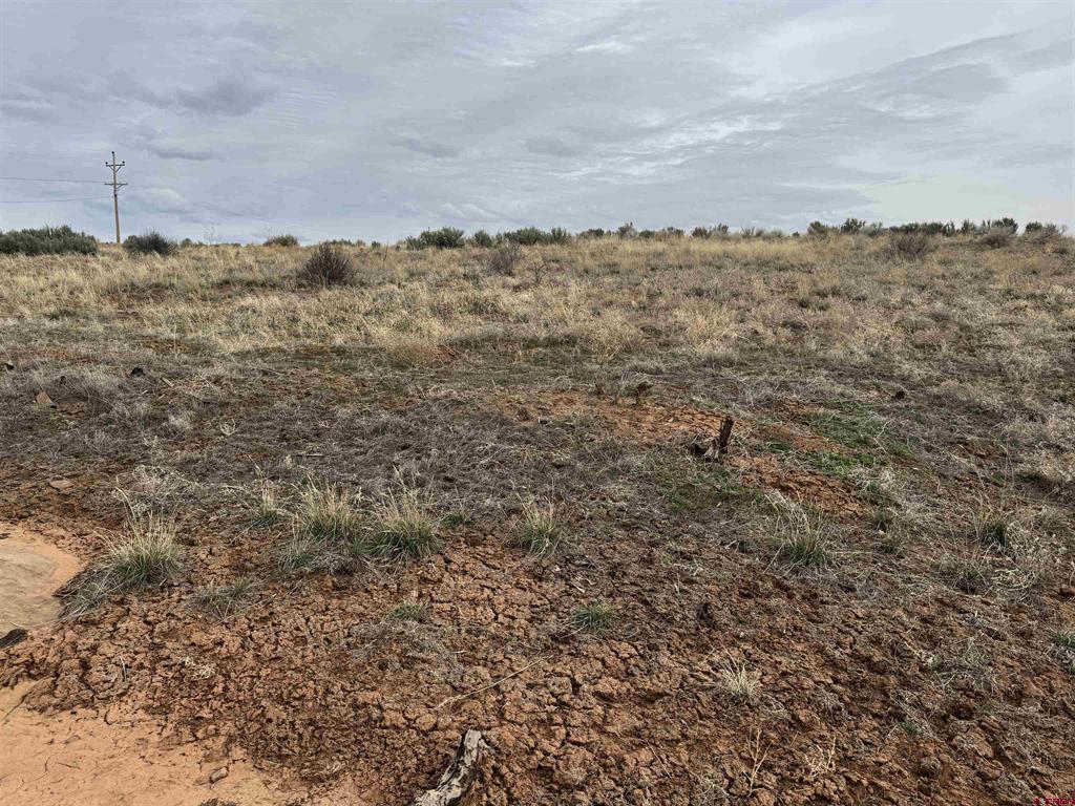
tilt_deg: -9.8
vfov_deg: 56.8
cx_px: 538
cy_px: 403
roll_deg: +0.6
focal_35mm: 24
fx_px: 745
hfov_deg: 71.6
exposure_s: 1/5348
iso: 80
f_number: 1.78
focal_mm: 6.76
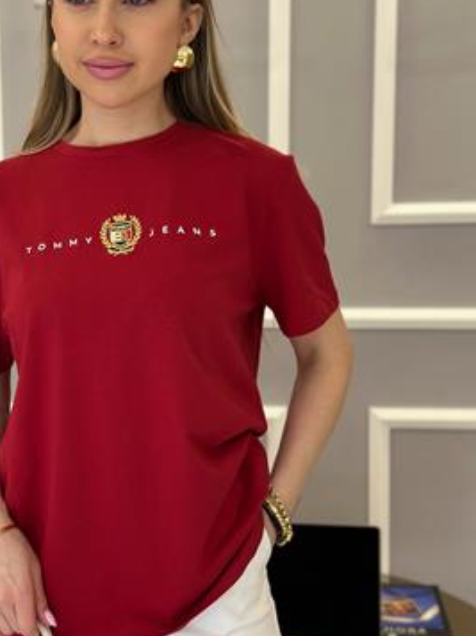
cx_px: 139
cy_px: 308
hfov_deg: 20.9
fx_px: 1286
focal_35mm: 70
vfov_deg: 27.8
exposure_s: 1/121
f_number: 1.78
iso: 100
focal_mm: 6.86
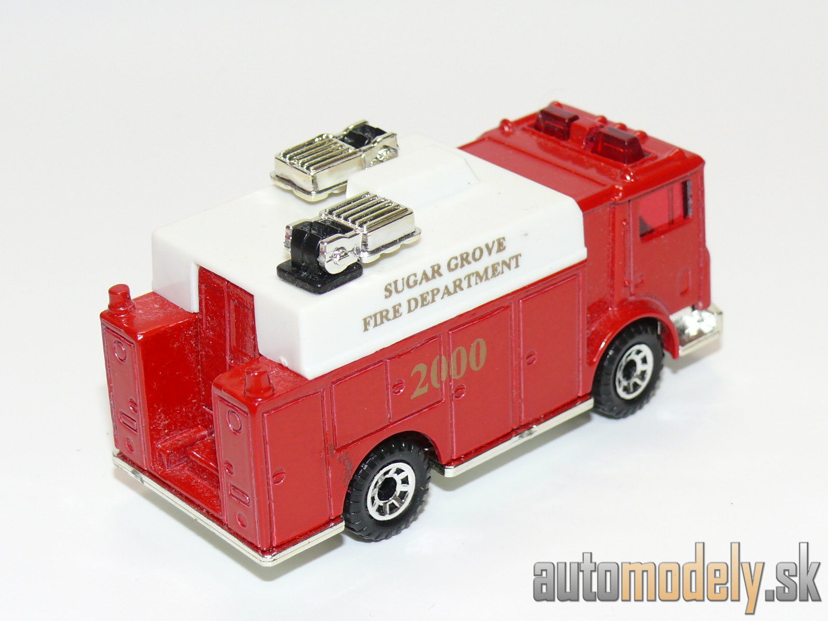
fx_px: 2129
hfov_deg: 22.0
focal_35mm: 89
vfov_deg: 16.6
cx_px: 414
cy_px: 310
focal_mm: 12.5
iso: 100
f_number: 4
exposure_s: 1/30
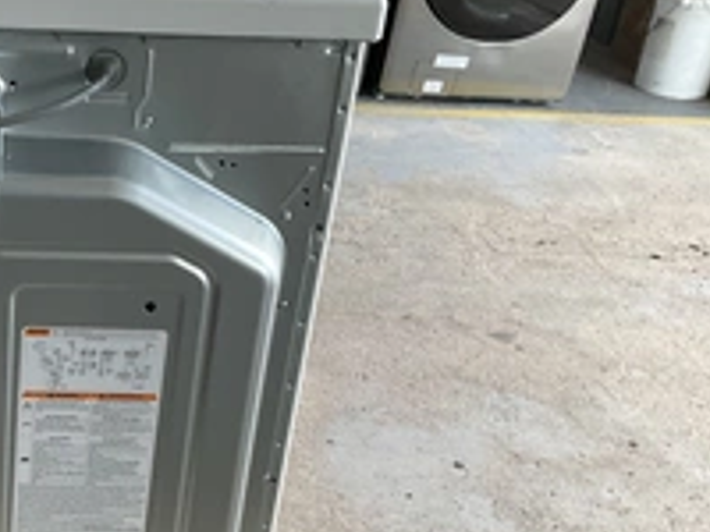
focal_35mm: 58
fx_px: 1190
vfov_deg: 24.9
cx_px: 32
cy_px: 401
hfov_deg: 31.2
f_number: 1.8
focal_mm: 3
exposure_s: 1/60
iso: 80
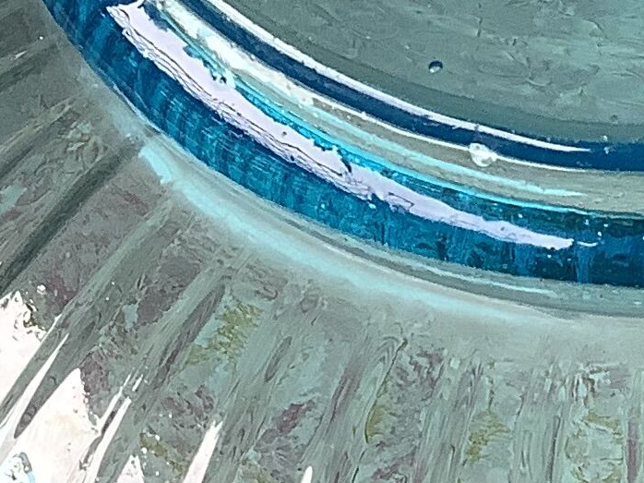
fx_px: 2697
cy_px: -176
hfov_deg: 13.6
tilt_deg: -46.5
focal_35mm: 145
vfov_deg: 10.0
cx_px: 515
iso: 50
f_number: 2.4
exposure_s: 1/50
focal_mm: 3.3
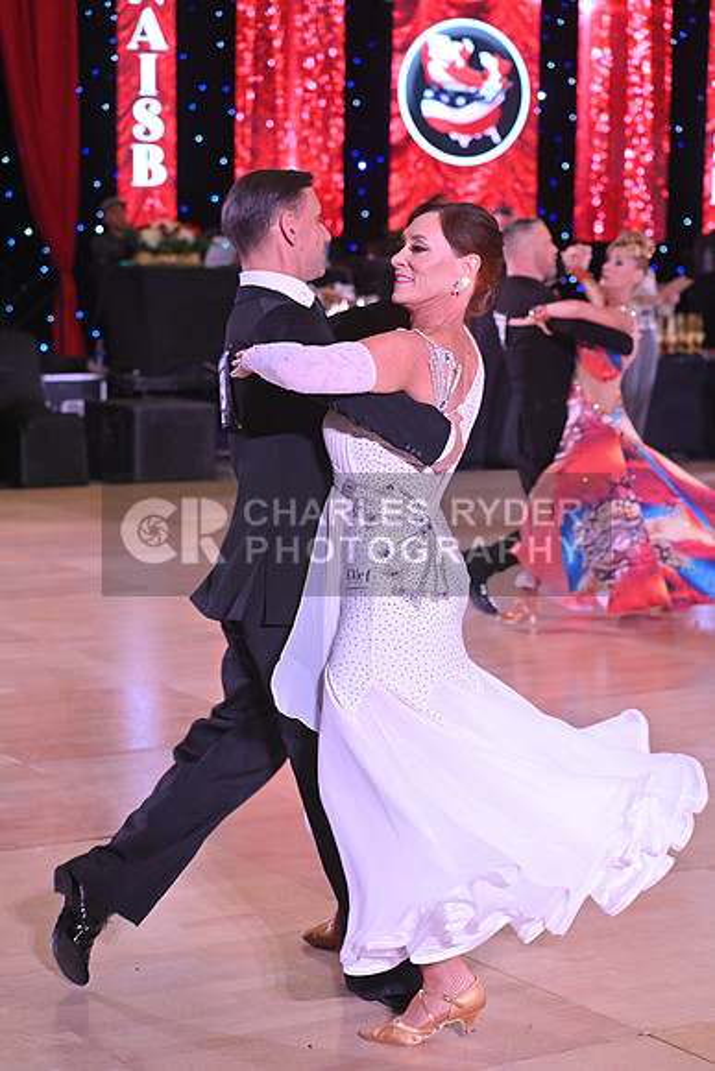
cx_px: 358
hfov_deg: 16.7
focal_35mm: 82
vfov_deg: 24.8
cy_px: 536
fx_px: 2441
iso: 3200
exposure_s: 1/400
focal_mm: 82
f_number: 4.5
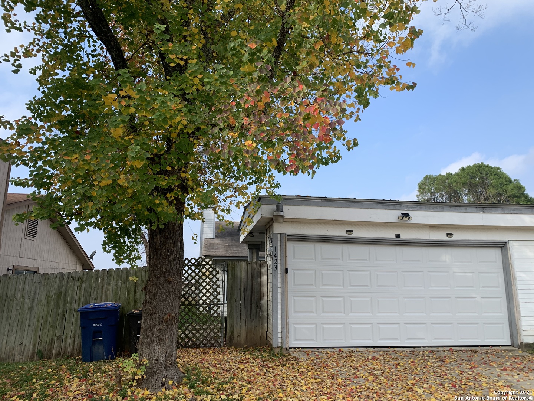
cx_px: 267
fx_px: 401
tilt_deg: +8.8
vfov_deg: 53.1
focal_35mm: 26
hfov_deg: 67.3
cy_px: 200
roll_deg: -0.1
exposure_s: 1/1235
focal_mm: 4.25
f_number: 1.8
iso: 25
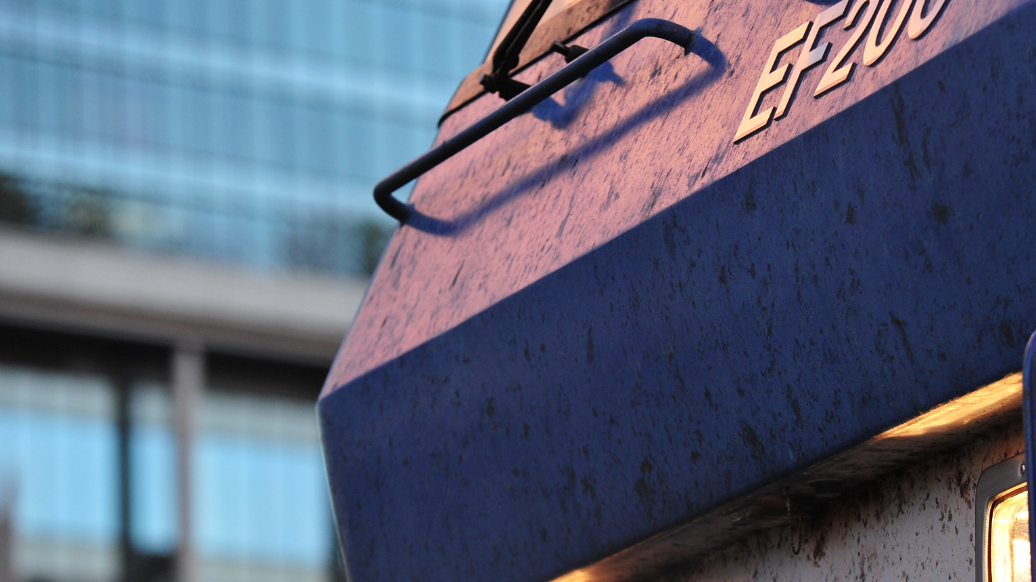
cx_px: 630
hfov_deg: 8.6
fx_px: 6921
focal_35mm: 252
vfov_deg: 4.8
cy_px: 313
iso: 1000
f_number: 6.3
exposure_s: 1/250
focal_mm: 180
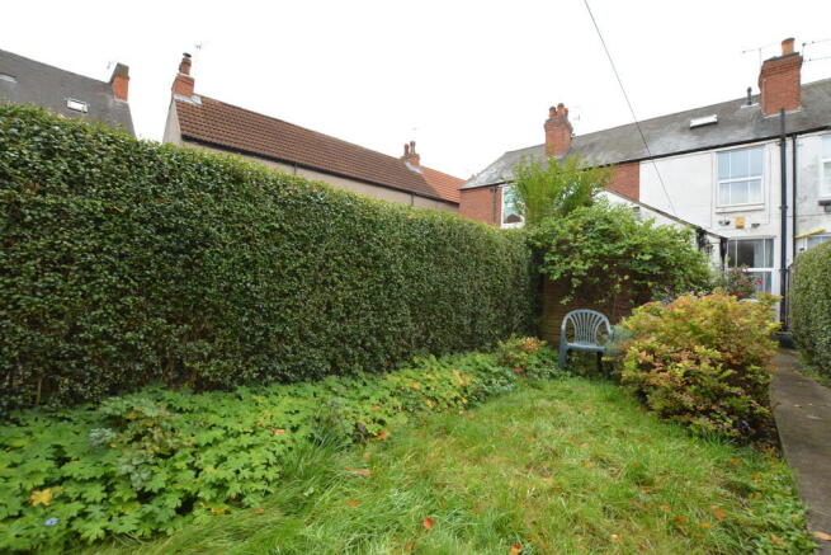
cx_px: 416
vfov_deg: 77.4
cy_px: 278
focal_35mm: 15
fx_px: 346
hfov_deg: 100.4
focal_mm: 10
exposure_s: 1/250
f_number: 8
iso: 1600
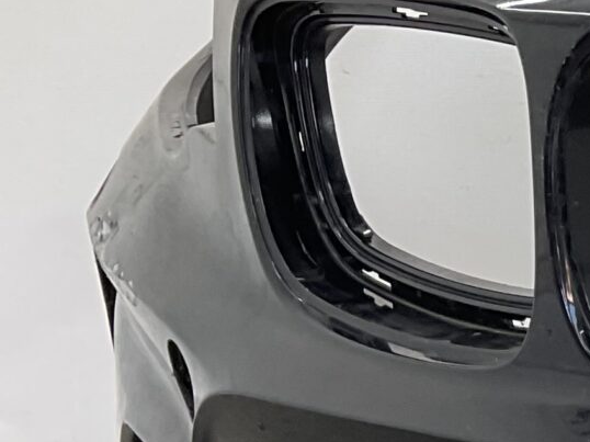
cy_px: 331
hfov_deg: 12.0
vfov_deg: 10.7
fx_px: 2351
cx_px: 1325
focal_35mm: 138
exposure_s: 1/100
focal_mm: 3
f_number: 1.8
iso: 16
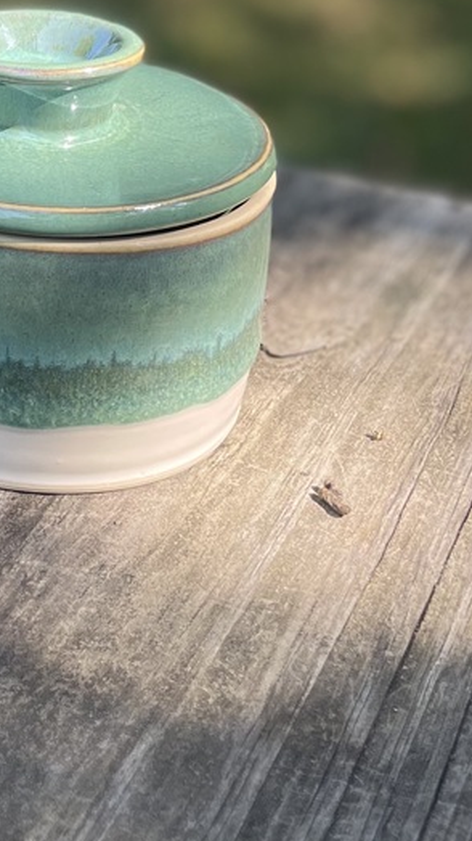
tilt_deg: -17.2
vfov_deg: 30.4
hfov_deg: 17.1
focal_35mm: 65
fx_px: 1447
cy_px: 27
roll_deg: -3.0
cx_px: -183
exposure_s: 1/383
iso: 50
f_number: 1.6
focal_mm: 4.2
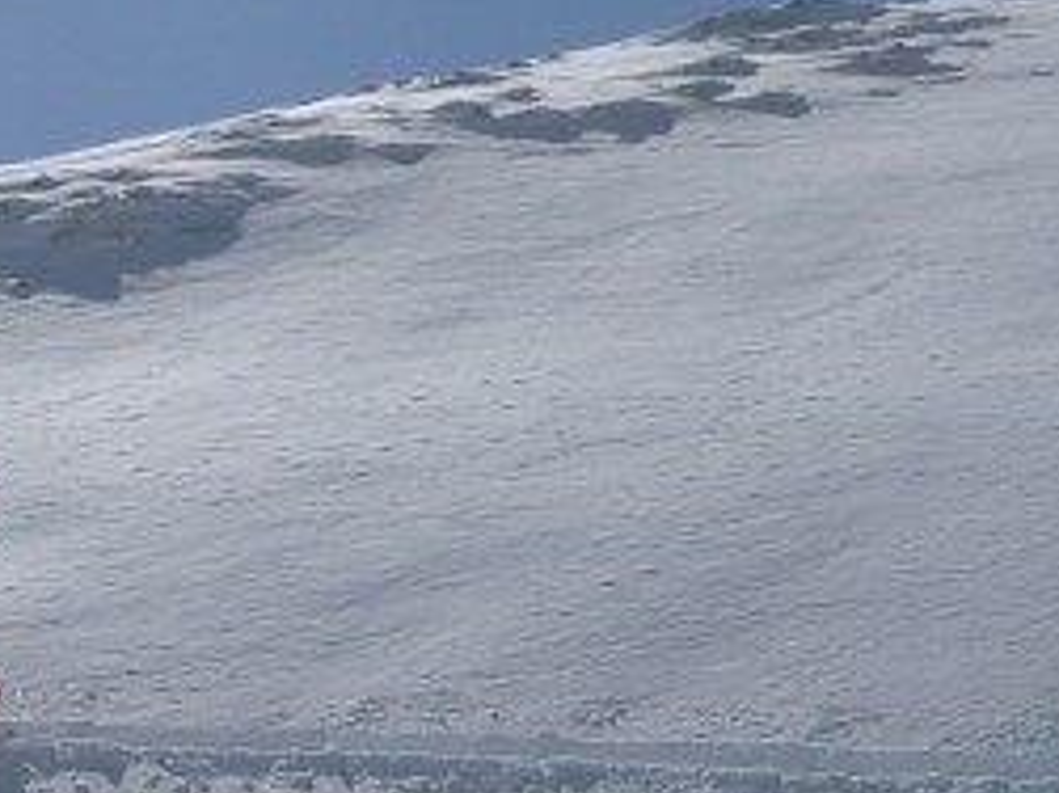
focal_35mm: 143
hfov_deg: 13.6
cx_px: 1059
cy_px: 224
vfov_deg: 10.3
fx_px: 4373
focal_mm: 9
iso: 50
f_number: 8
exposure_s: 1/665
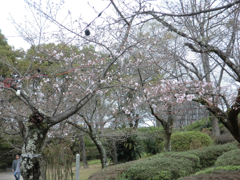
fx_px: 326
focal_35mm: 47
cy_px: 90
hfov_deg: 40.4
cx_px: 120
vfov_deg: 30.9
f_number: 3.4
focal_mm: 8.46
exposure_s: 1/800
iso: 200
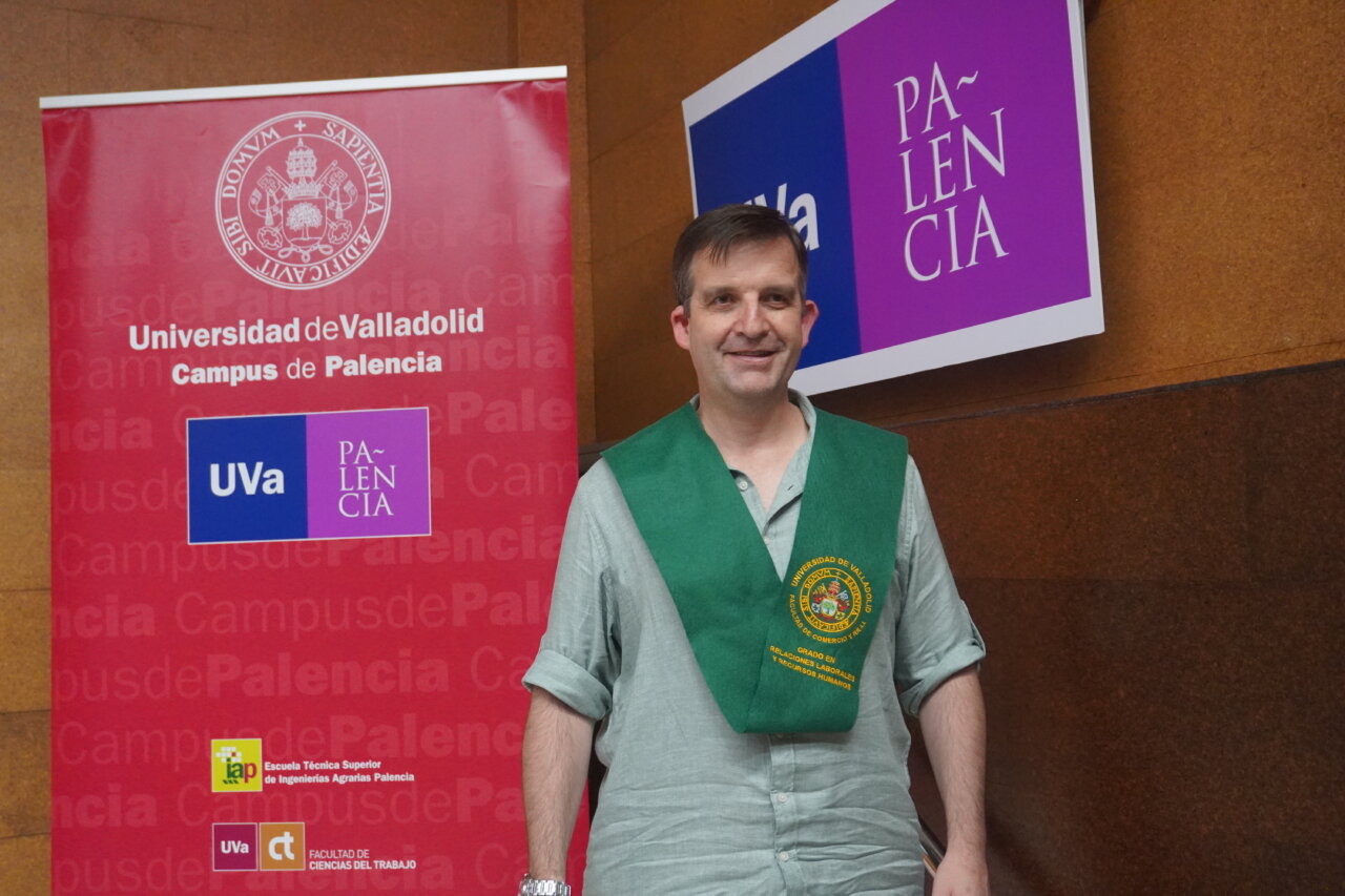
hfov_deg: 51.3
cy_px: 448
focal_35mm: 38
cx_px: 672
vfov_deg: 35.5
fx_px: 1401
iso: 4000
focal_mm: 25
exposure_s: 1/160
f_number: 4.5
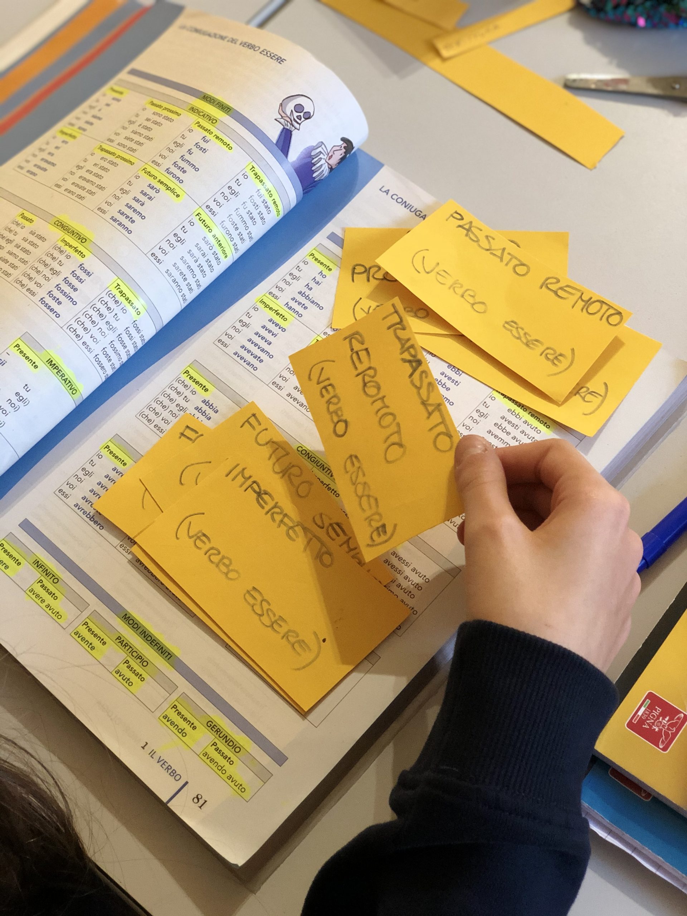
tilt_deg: -62.0
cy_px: 458
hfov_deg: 28.0
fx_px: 1376
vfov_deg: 36.8
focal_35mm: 52
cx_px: 344
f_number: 2.4
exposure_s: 1/24
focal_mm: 6
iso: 160
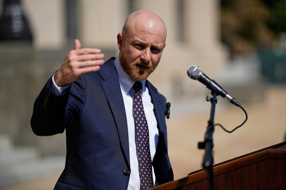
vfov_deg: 10.2
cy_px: 95
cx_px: 143
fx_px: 1072
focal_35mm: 135
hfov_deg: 15.2
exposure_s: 1/10000
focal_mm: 135
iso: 125
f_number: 1.8
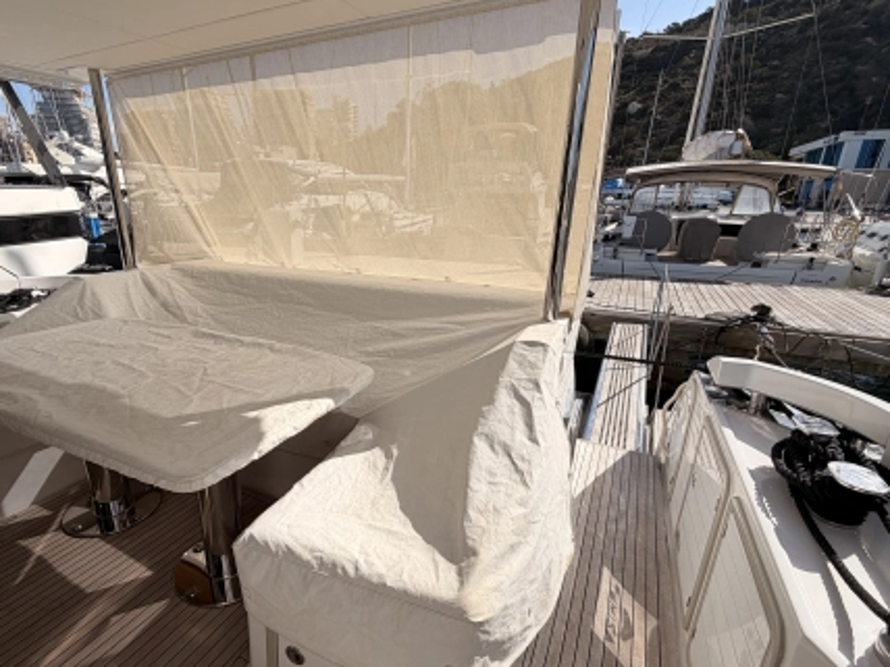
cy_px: 356
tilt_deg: -18.4
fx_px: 463
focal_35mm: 18
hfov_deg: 87.4
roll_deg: +0.2
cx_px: 397
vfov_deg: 71.5
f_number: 2.2
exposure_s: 1/1339
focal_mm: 2.22
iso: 20
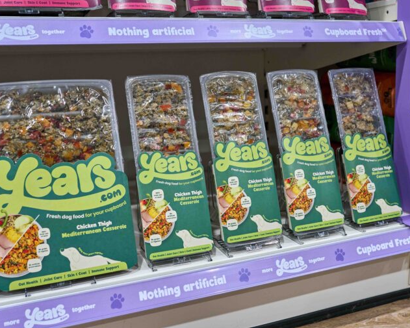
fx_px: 485
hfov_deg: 45.8
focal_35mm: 40
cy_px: 162
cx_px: 220
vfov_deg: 37.3
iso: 1600
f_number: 5
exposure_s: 1/250
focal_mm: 35
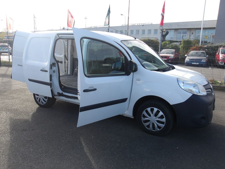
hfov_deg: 65.3
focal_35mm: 27
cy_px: 84
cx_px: 112
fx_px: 175
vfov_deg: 51.4
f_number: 3
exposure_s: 1/517
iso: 100
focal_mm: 4.9
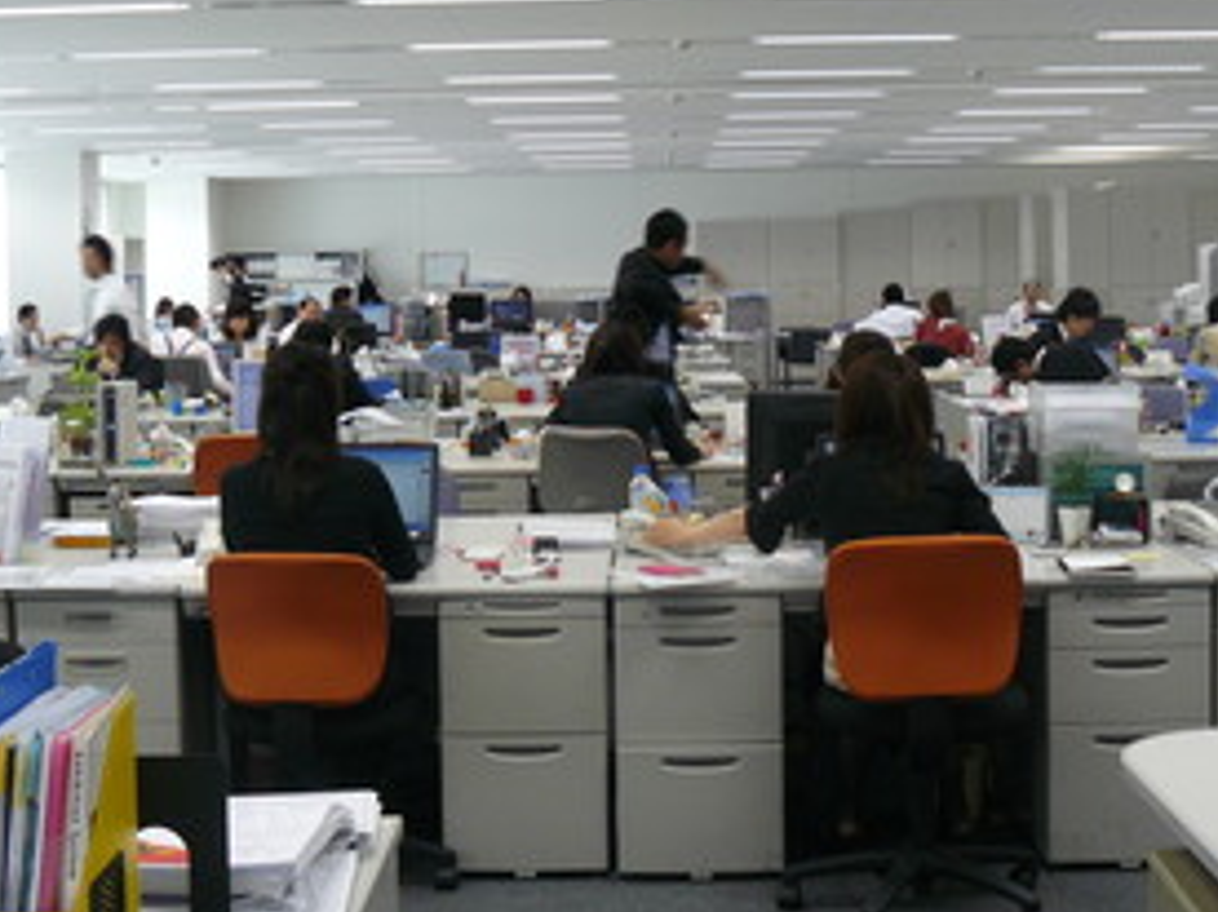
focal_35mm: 59
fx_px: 2075
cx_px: 611
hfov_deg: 32.7
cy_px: 323
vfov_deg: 24.7
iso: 100
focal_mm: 6
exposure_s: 1/30
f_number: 2.8
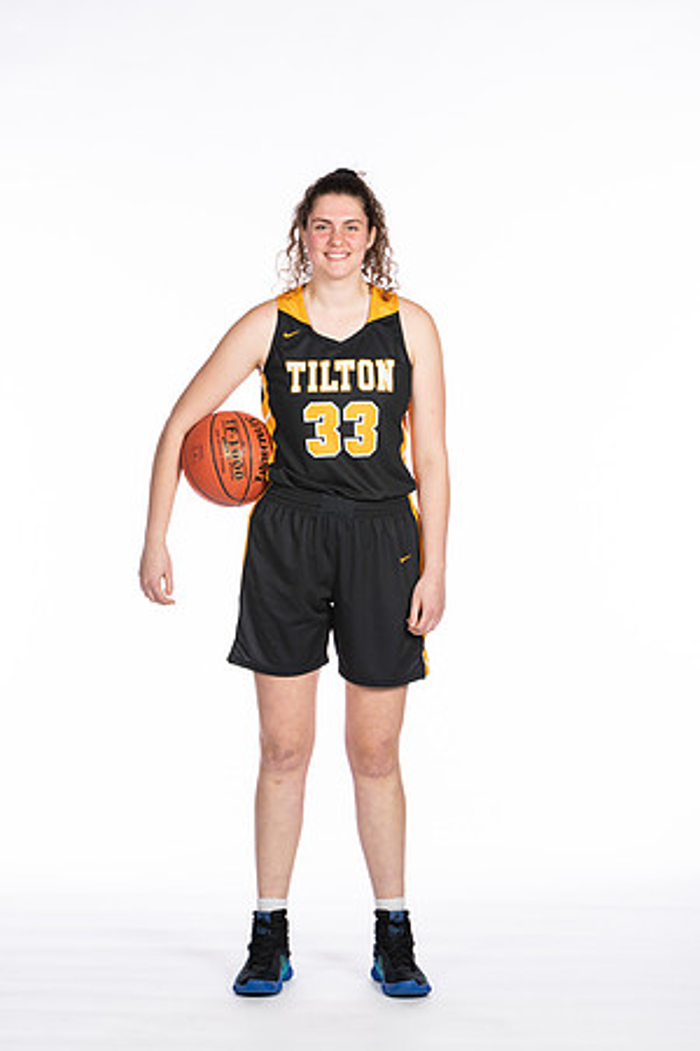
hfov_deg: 13.0
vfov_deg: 19.5
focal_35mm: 105
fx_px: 3062
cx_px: 350
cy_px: 526
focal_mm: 70
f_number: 5
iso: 100
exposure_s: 1/100
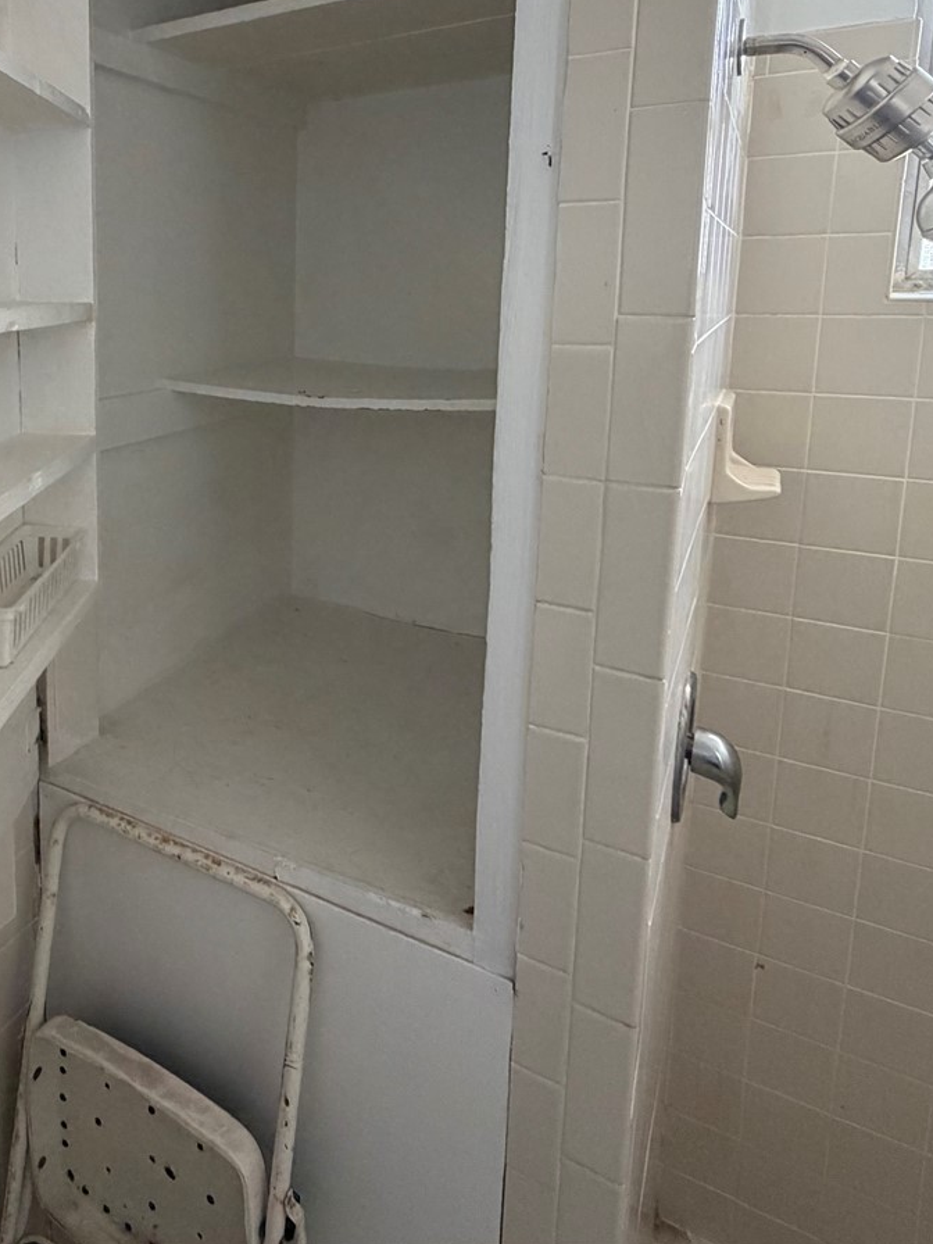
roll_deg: +0.2
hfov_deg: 50.9
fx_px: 898
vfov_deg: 67.5
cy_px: 418
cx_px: 162
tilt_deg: -8.0
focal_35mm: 25
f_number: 2.2
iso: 320
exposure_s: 1/74
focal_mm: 2.22
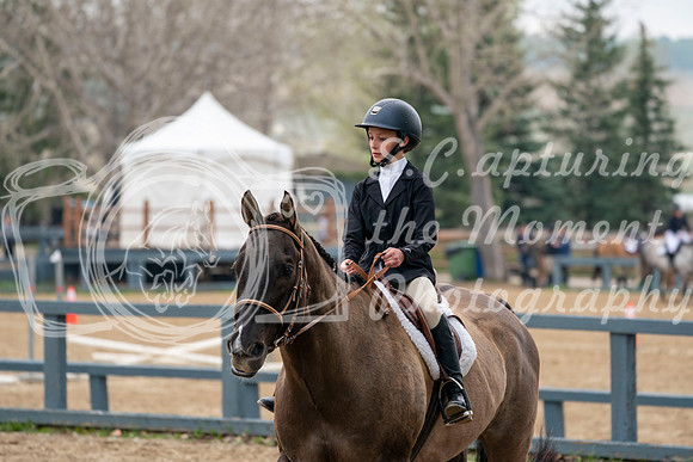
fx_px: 4313
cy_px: 231
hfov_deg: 9.2
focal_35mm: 224
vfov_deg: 6.1
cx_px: 346
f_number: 5.6
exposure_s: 1/250
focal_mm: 224
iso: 200
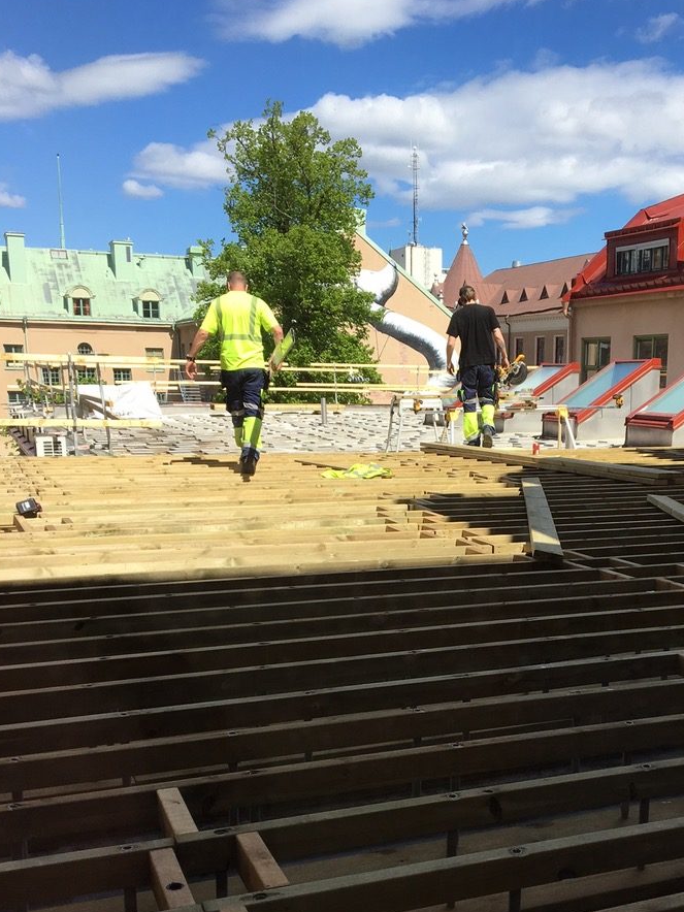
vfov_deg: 44.0
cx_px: 486
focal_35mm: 42
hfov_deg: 33.9
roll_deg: +0.2
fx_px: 1107
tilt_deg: -12.8
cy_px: 629
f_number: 2.2
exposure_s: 1/1040
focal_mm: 4.15
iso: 25
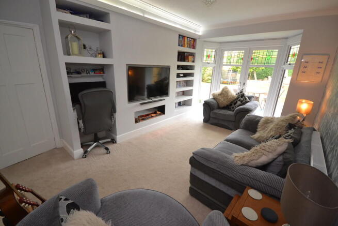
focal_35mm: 15
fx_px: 141
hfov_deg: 100.4
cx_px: 169
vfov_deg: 77.4
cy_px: 113
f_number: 4
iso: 1000
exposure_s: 1/60
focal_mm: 10
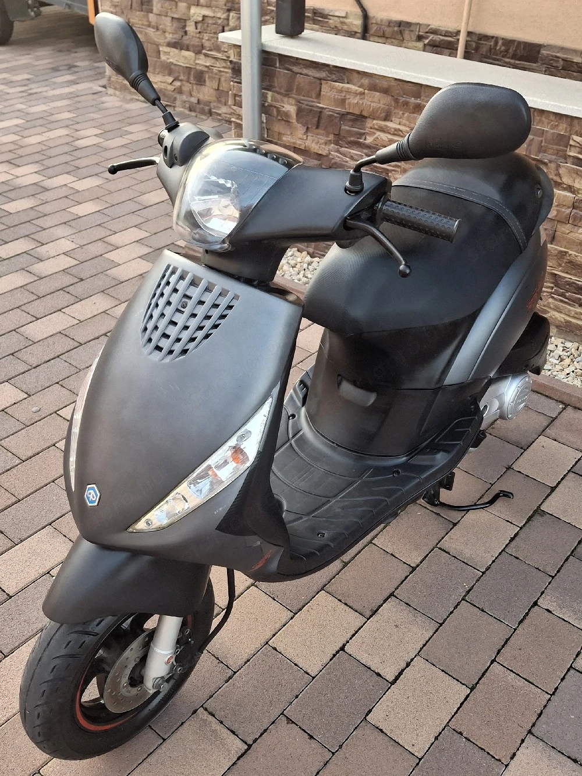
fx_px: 560
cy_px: 388
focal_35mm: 25
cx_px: 291
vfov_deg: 69.4
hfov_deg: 54.9
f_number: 1.8
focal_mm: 4.69
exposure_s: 1/100
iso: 100
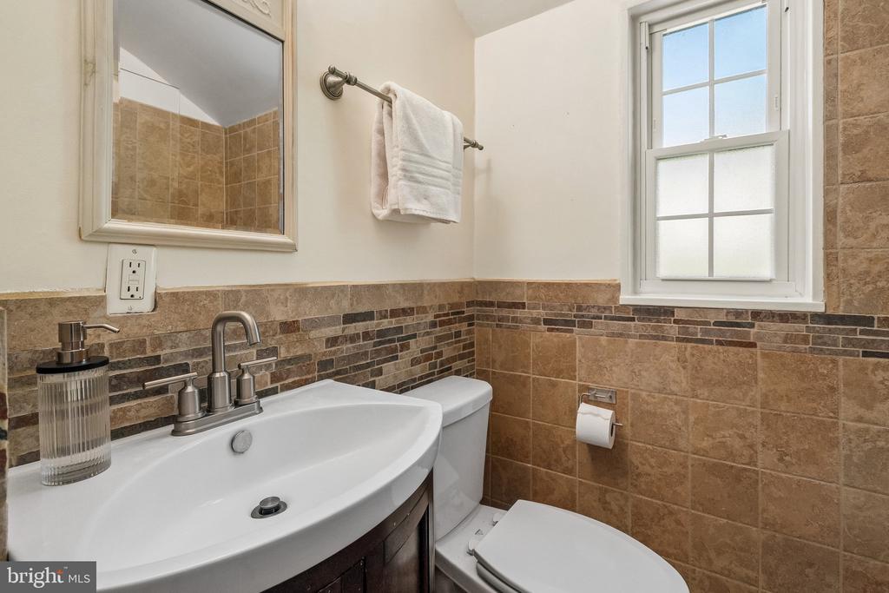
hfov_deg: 100.4
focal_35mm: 15
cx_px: 444
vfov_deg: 77.3
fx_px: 370
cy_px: 296
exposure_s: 1/160
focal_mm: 10
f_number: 5.6
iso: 400
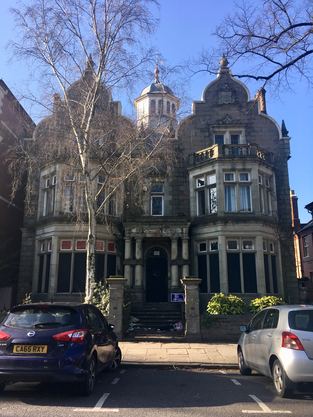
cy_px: 208
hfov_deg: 48.2
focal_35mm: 29
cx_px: 156
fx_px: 350
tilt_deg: +12.8
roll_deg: -1.1
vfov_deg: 61.7
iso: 25
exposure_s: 1/472
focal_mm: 4.15
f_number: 2.2
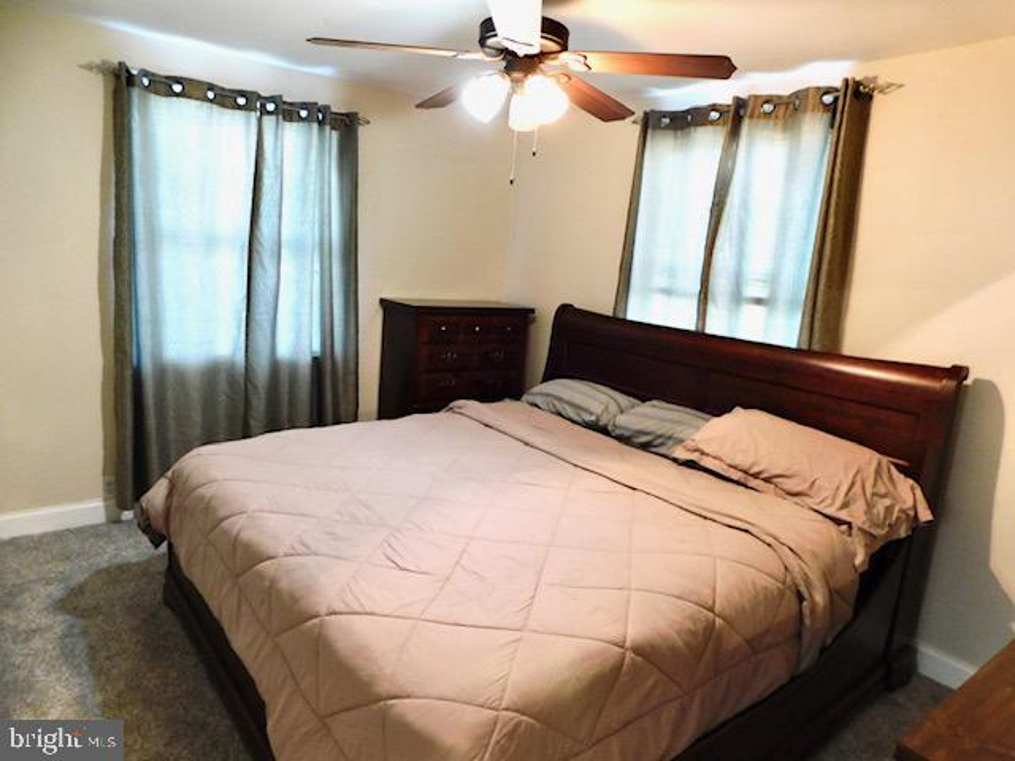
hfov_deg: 73.9
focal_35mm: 23
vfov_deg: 58.9
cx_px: 508
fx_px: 674
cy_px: 380
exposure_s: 1/6
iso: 200
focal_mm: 4
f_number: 3
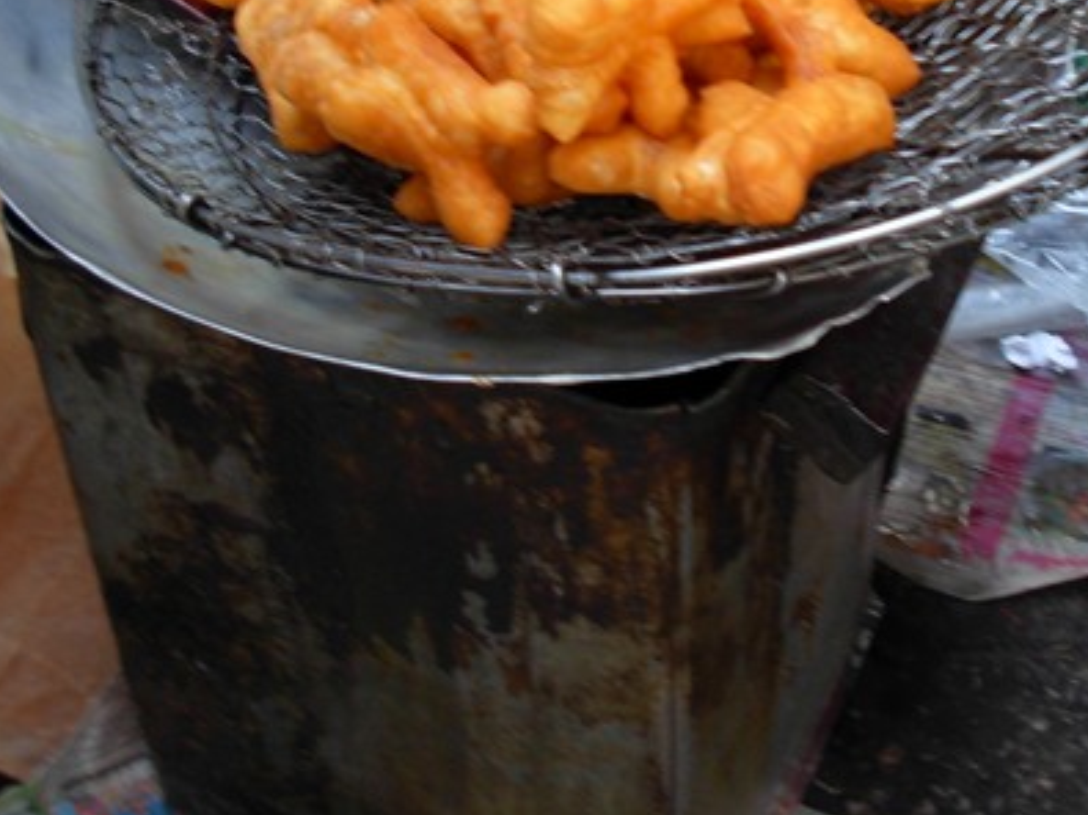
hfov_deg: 25.3
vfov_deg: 19.0
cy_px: 209
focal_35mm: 77
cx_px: 691
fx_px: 2419
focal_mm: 6.3
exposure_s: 1/8
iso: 79
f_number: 2.9
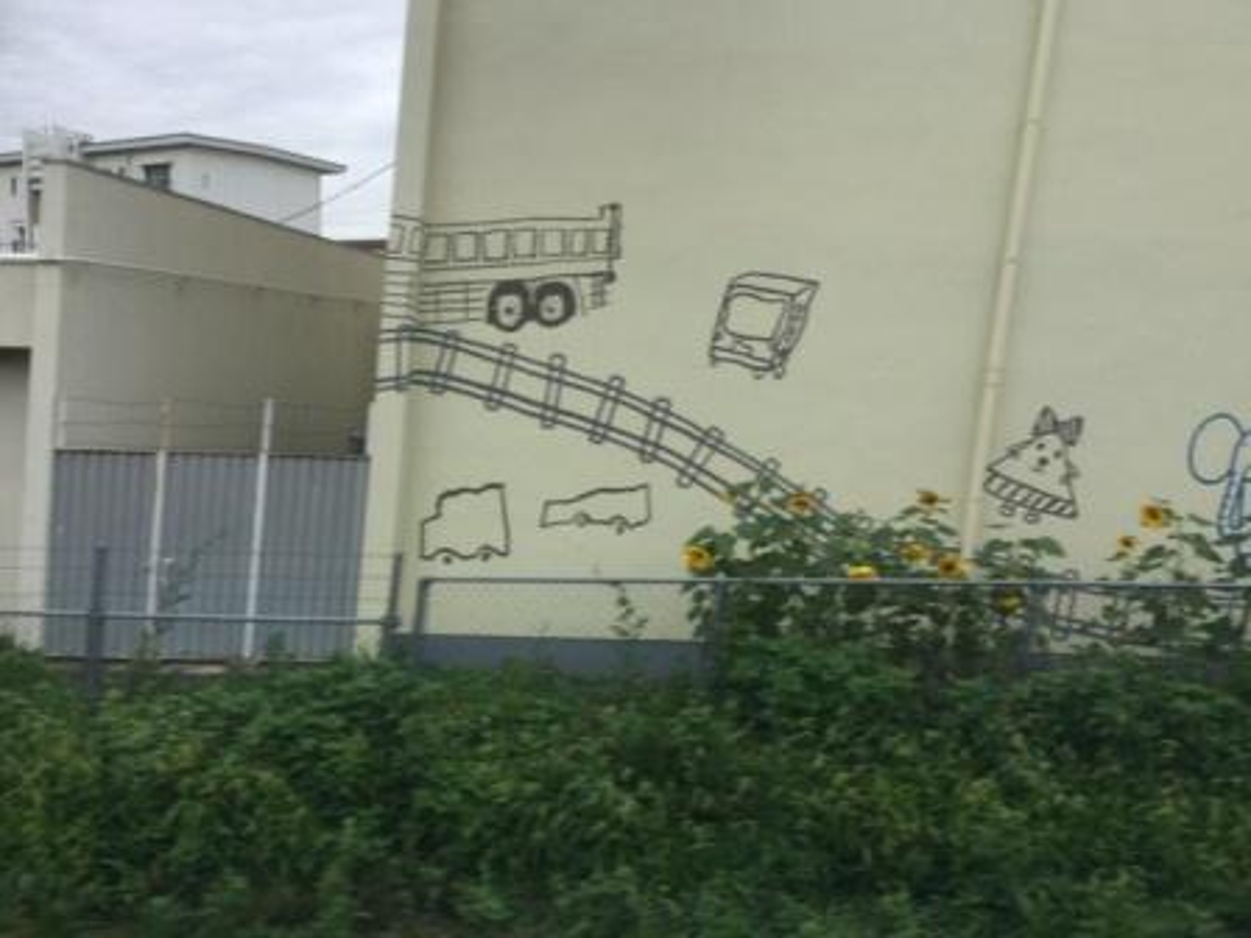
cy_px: 469
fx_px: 1120
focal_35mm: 31
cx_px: 626
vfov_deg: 45.4
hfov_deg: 58.4
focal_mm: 3.3
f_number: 2.4
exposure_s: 1/471
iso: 25
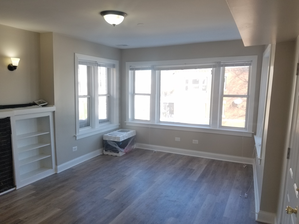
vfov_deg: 53.1
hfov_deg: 67.3
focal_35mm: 26
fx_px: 225
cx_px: 150
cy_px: 112
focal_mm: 4.2
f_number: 1.7
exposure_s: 1/269
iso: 50
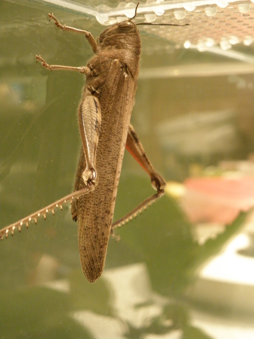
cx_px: 127
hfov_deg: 26.6
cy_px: 170
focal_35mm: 55
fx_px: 538
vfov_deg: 34.9
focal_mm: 9.77
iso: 400
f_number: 3.5
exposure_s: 1/4
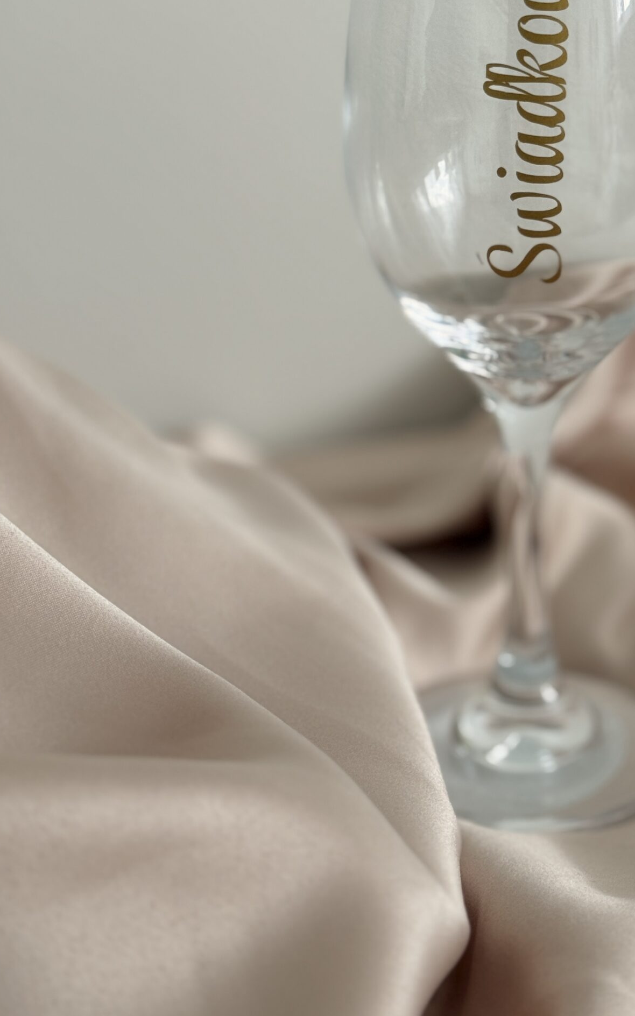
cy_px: 357
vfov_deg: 29.6
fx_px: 1911
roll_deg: -0.3
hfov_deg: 18.7
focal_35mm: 69
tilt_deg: -18.8
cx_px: 509
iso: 100
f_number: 1.78
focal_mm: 6.76
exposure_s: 1/113
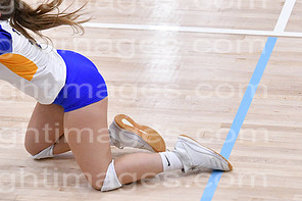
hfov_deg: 7.1
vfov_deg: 4.8
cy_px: 24
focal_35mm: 288
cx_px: 37
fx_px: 2415
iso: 6400
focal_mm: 98
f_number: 3.2
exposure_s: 1/1000
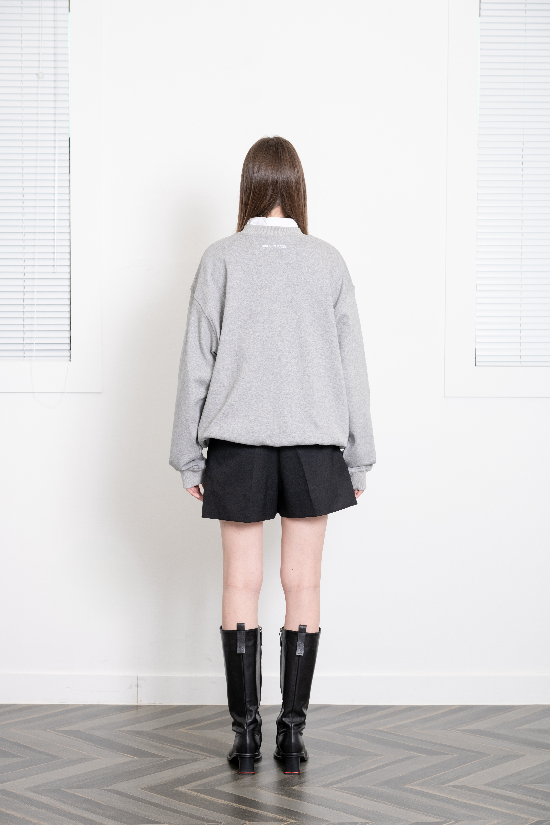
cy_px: 412
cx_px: 275
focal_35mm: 64
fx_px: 1467
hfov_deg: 21.2
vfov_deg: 31.4
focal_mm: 64
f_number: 6.3
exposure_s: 1/125
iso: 250
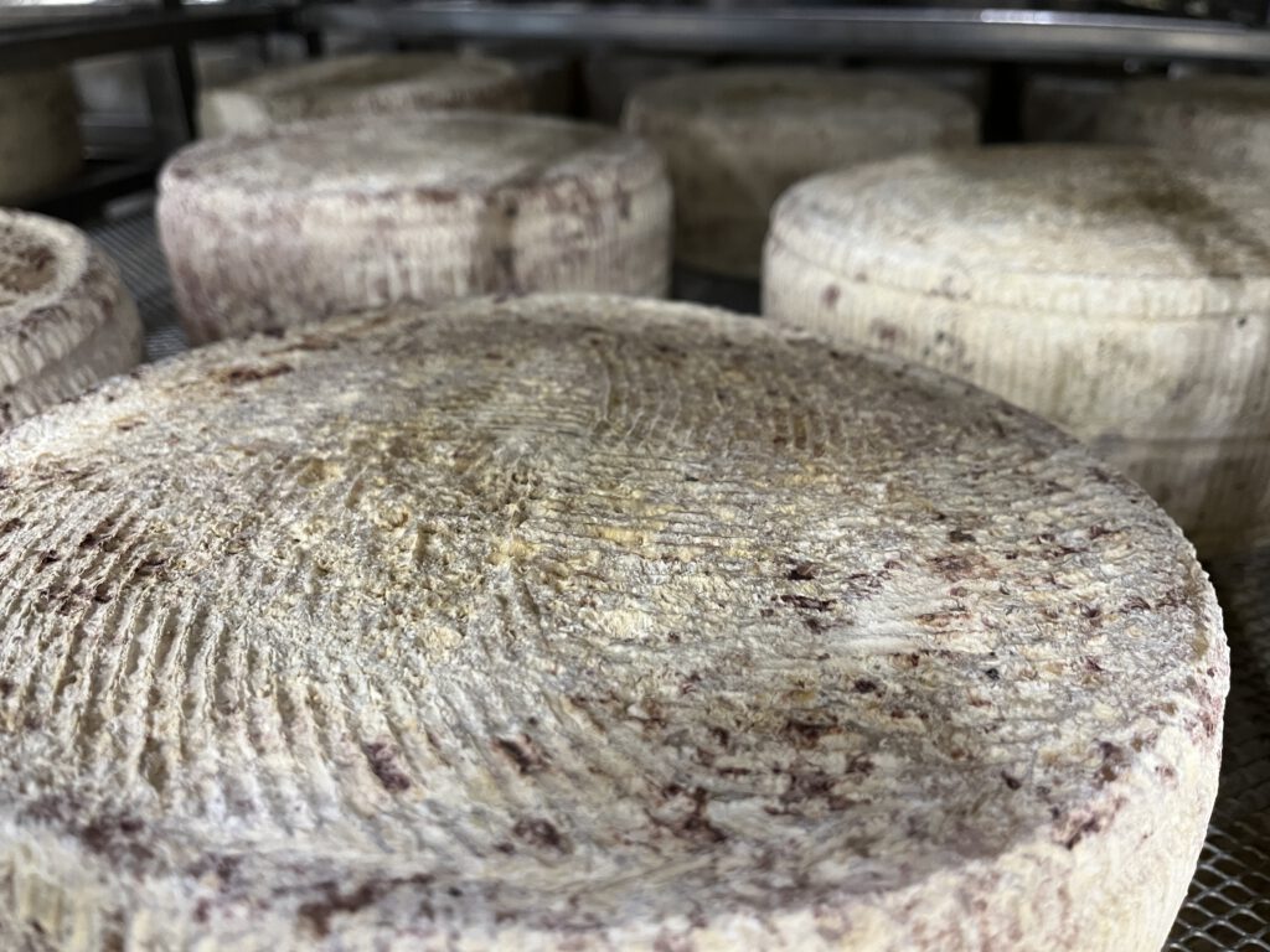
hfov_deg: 67.3
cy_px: 476
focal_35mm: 26
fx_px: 954
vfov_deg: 53.1
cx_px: 635
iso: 250
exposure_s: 1/50
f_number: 1.6
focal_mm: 5.1
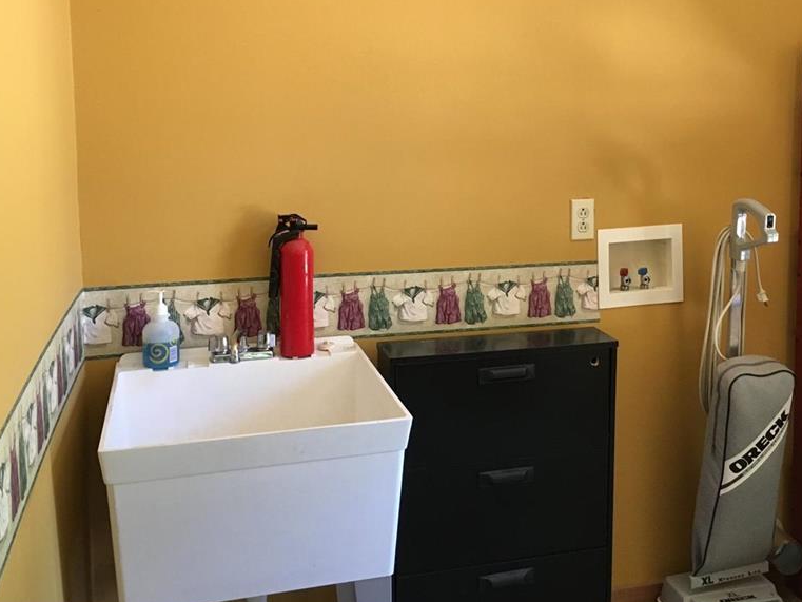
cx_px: 443
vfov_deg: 36.5
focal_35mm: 39
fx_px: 904
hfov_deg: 47.8
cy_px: 209
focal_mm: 4.15
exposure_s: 1/30
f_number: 2.2
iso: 125
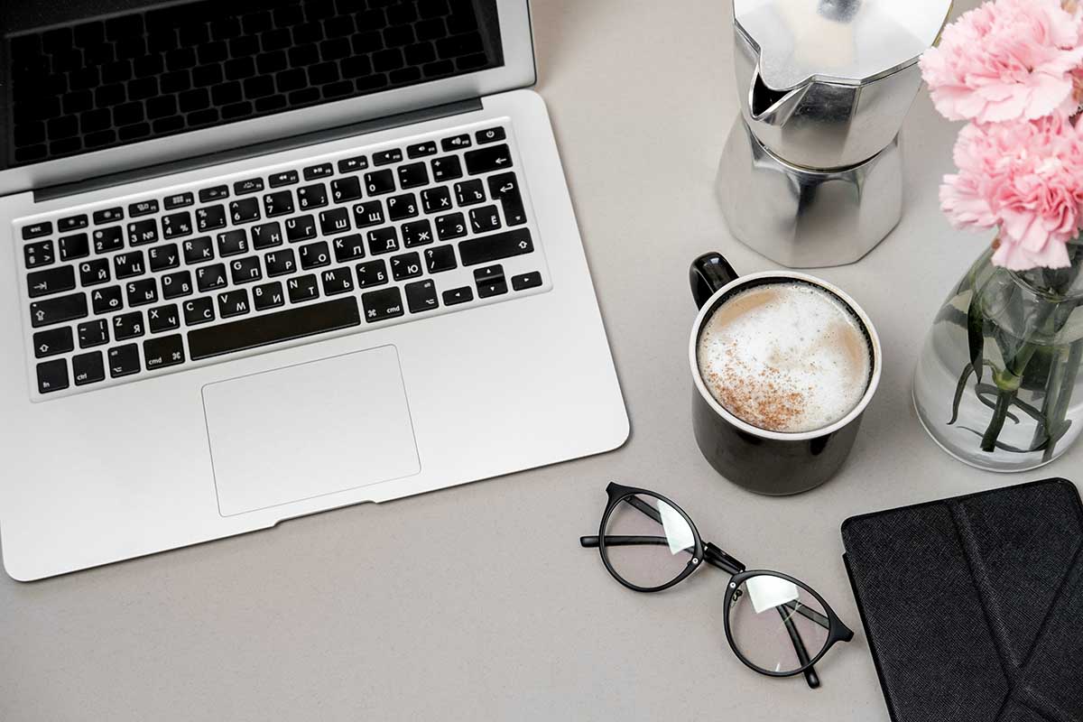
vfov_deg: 25.5
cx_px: 542
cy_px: 361
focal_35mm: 53
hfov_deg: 37.5
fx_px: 1594
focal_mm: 35
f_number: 5
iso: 200
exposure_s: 1/100
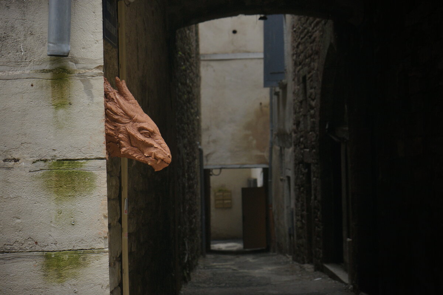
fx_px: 861
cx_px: 222
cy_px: 148
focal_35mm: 70
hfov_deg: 28.8
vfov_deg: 19.5
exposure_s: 1/125
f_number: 5.6
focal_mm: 70
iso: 400
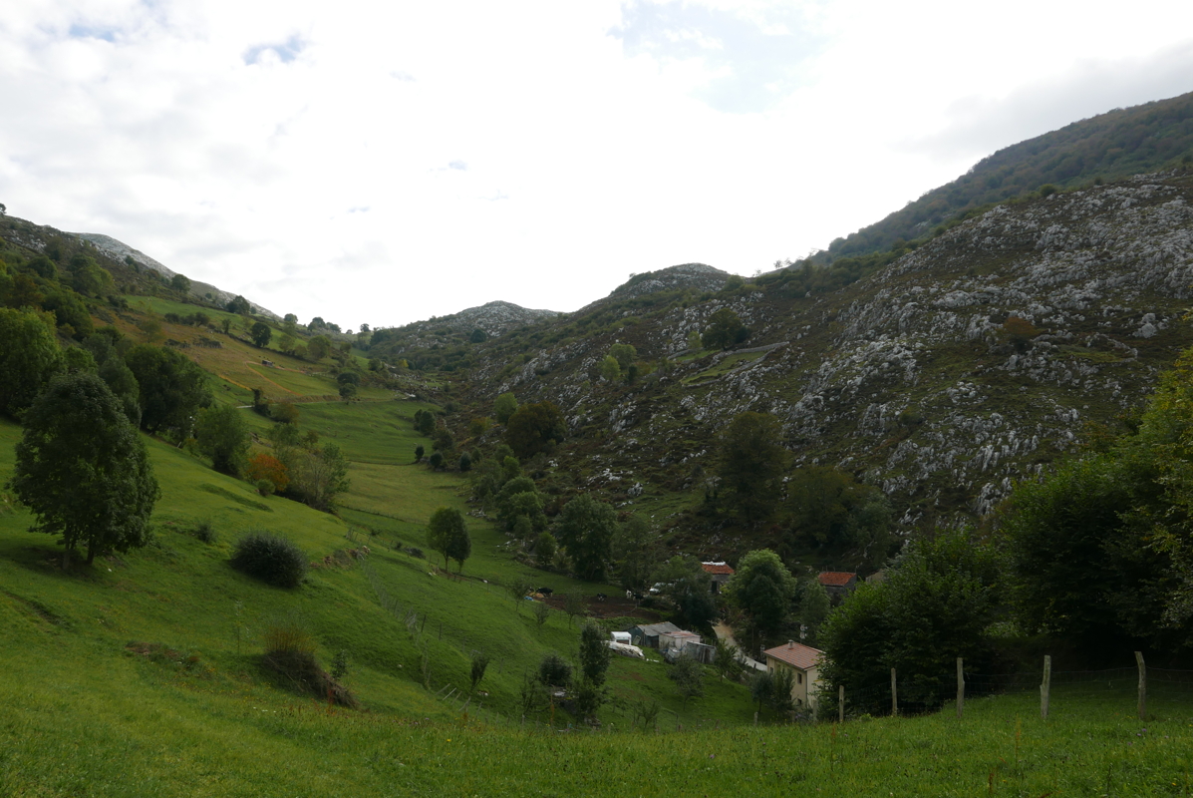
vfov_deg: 45.0
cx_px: 596
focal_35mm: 29
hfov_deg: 63.6
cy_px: 399
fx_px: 962
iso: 200
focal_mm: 13
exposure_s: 1/400
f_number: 5.6
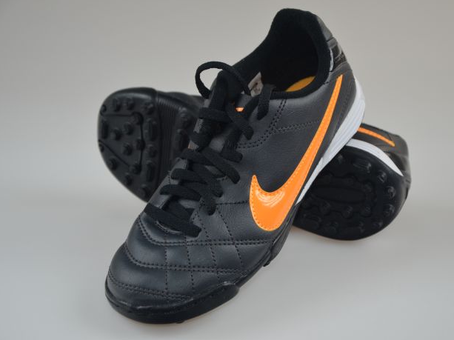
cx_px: 245
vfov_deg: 14.5
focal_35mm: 102
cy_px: 170
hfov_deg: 19.3
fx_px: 1337
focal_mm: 62
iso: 400
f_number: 5.3
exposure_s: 1/100
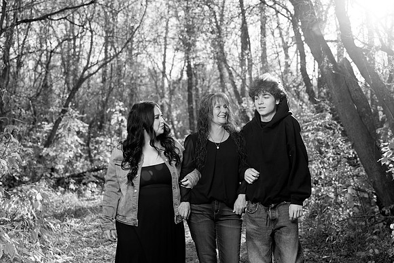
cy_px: 132
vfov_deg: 27.0
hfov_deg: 39.6
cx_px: 197
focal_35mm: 50
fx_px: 547
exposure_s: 1/160
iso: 400
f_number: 3.5
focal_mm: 50
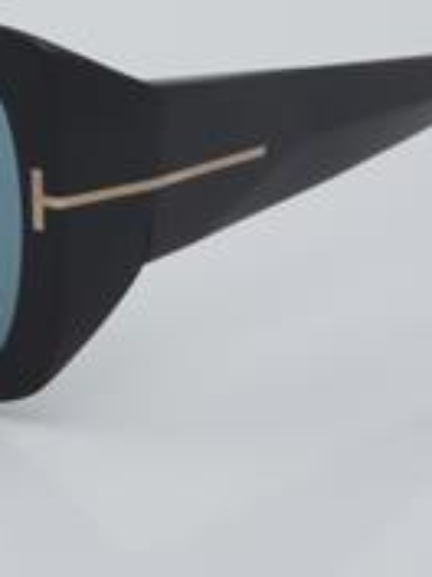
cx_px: -85
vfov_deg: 12.0
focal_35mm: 164
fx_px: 2729
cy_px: 148
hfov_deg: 8.9
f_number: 32
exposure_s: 1/3
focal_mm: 50
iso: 100
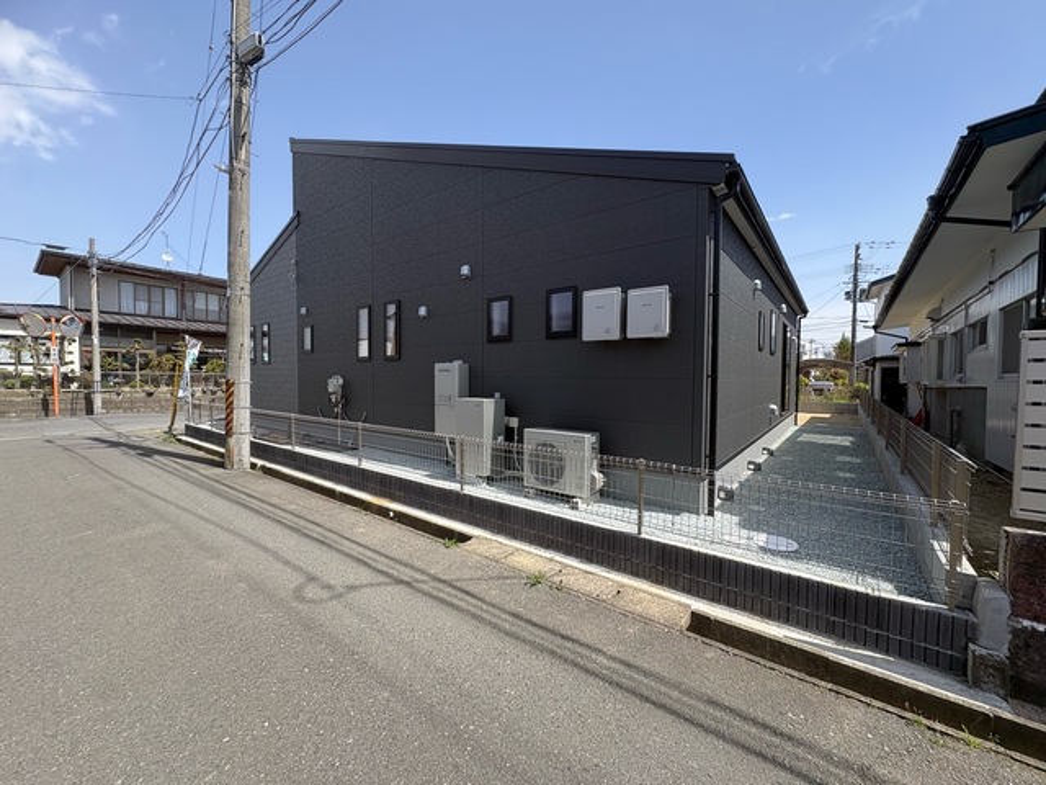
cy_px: 392
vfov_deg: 85.7
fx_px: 423
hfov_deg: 102.1
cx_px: 523
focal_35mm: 14
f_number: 2.2
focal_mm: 2.22
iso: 40
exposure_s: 1/687
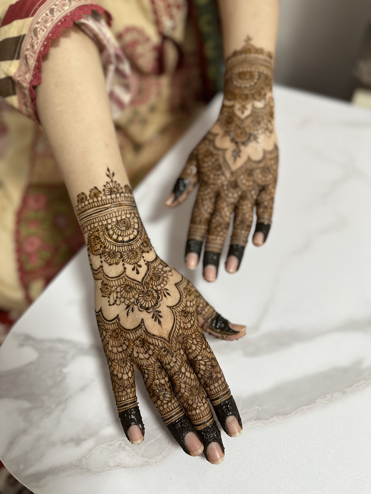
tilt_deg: -52.5
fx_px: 343
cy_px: 247
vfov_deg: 71.6
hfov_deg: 56.8
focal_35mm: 24
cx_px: 186
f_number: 1.78
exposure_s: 1/50
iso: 320
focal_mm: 6.86
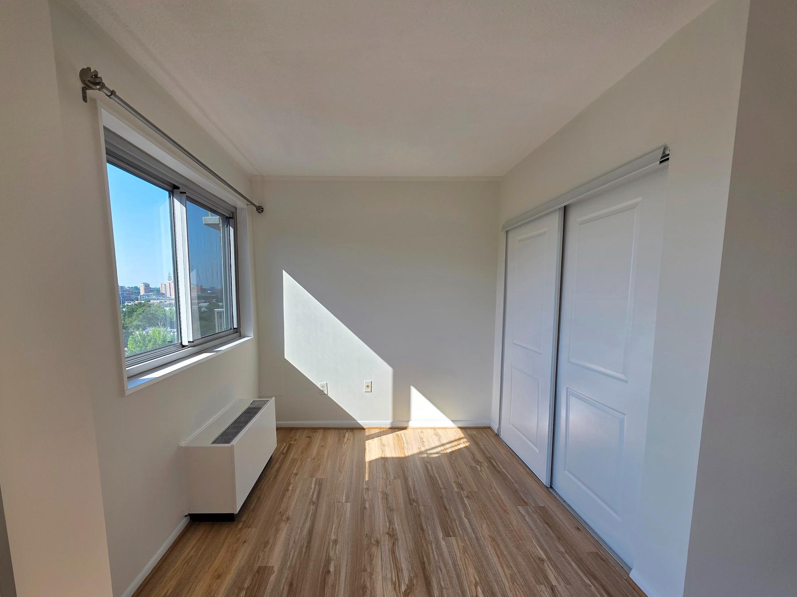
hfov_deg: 98.0
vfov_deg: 81.4
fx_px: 345
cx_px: 369
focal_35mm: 15
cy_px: 336
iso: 40
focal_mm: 2.2
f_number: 1.9
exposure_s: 1/667
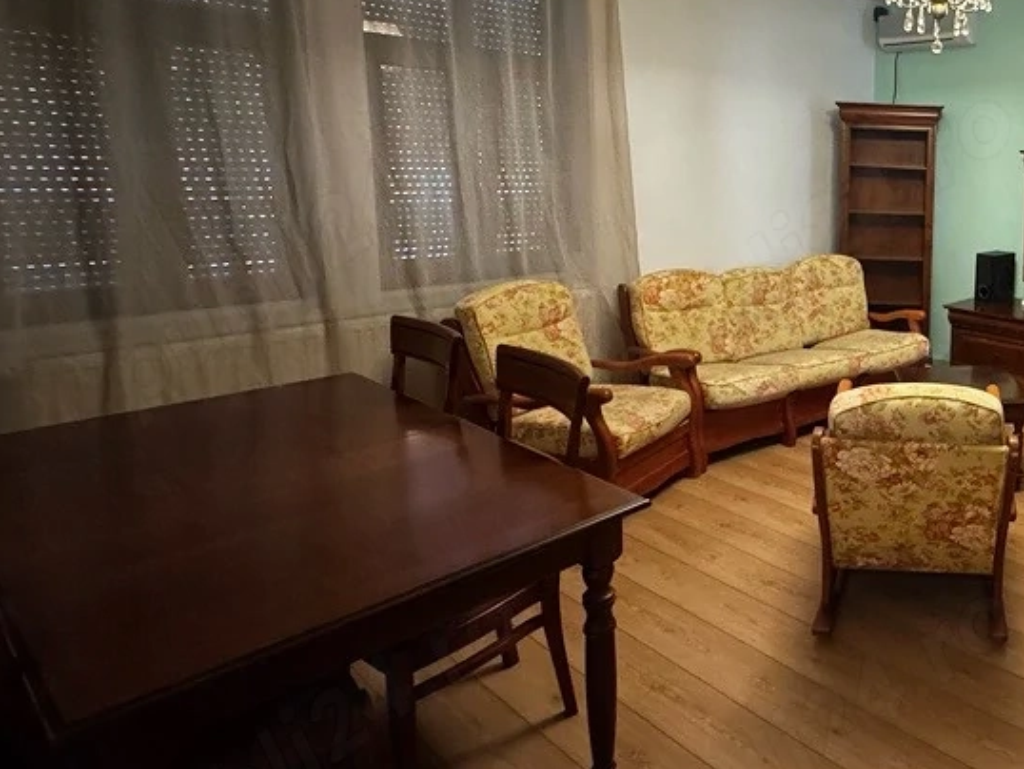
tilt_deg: -7.7
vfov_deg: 52.2
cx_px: 933
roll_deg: -0.5
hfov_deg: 57.2
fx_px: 769
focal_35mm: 26
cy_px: 266
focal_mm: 2.22
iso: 1000
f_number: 2.2
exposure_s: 1/50
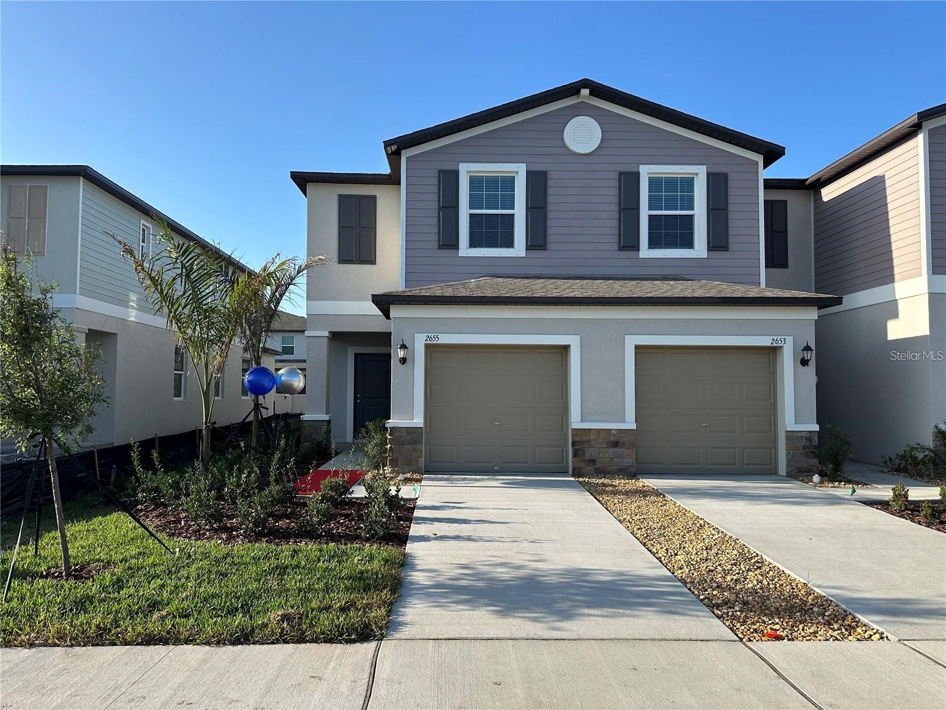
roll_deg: -0.4
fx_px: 656
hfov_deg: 71.6
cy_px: 355
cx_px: 473
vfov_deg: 56.8
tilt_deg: +2.9
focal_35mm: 24
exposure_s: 1/2525
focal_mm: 6.86
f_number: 1.78
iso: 80
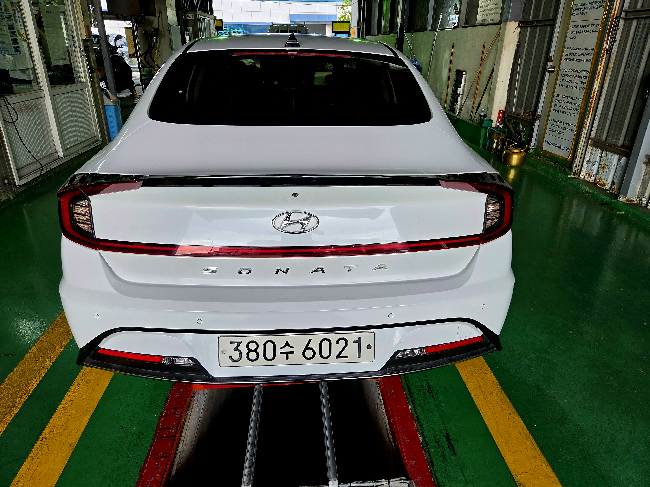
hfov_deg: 73.9
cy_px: 244
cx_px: 325
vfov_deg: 58.9
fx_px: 432
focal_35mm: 23
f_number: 1.8
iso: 50
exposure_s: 1/120
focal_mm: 5.4
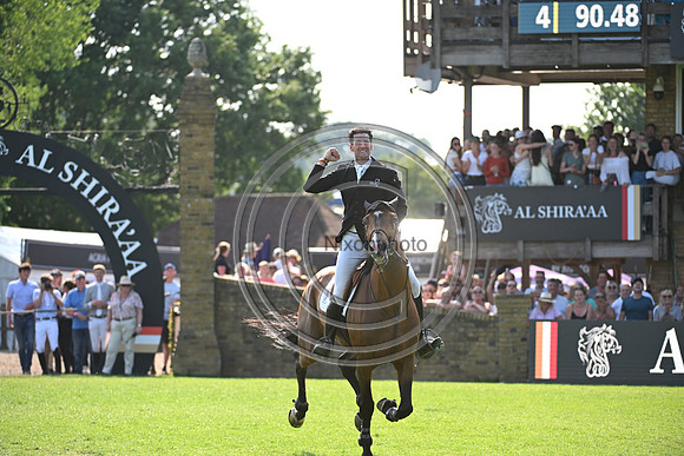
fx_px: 3801
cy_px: 228
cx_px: 342
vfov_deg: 6.9
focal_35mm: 200
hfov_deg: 10.3
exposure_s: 1/1250
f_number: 4.5
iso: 560
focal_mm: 200
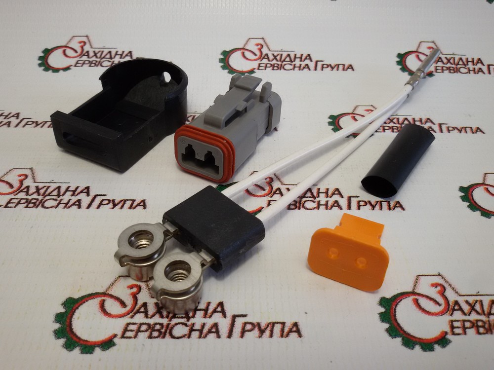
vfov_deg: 45.4
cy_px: 185
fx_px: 442
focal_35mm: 31
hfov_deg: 58.4
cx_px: 247
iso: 64
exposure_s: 1/120
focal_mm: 2.93
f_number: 2.4
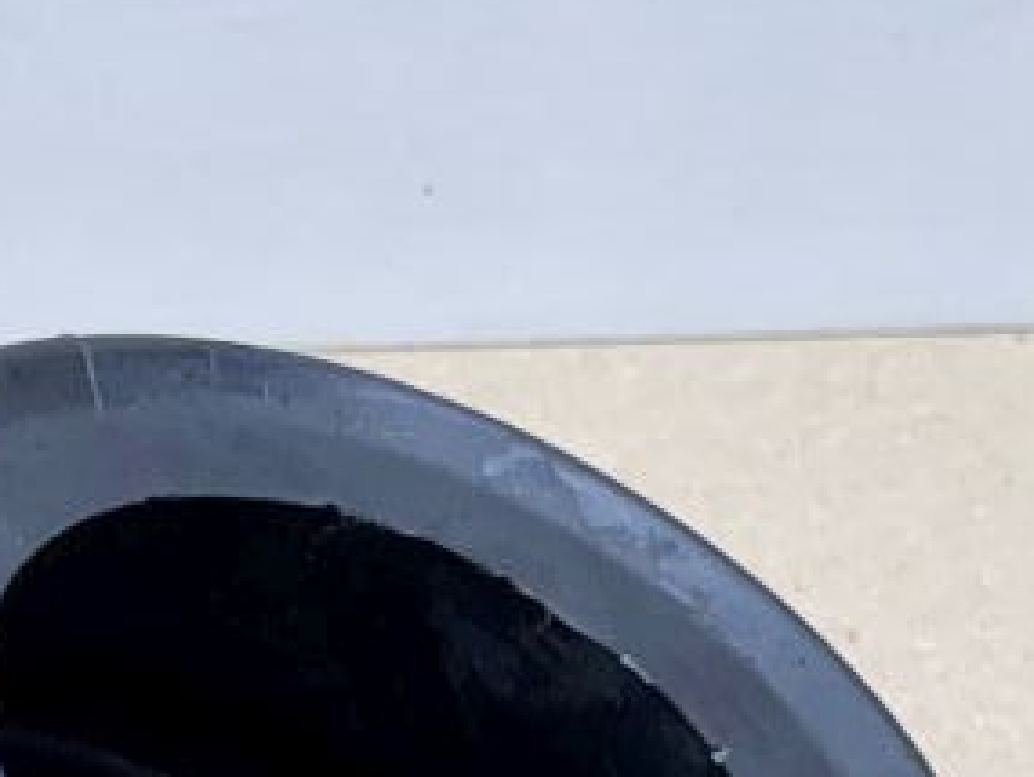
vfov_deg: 9.5
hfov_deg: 12.7
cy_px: 1514
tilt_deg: -50.1
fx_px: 4363
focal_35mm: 146
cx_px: -573
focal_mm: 4.2
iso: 80
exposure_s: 1/100
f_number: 1.6
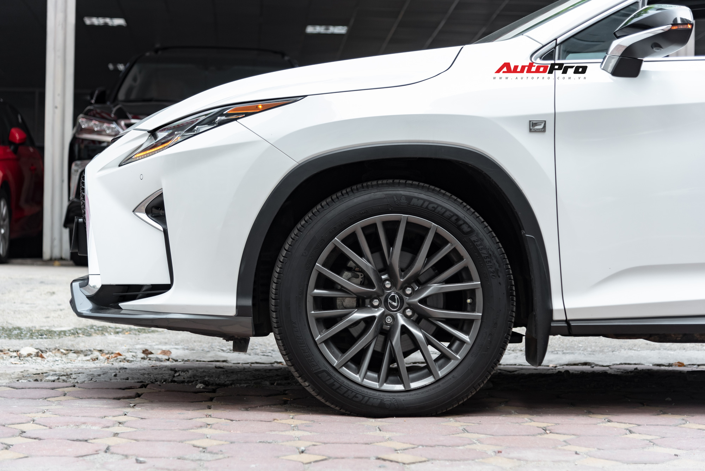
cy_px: 236
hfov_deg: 28.8
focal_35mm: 70
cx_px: 352
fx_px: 1371
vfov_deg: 19.5
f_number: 4
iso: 400
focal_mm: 70
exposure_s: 1/320
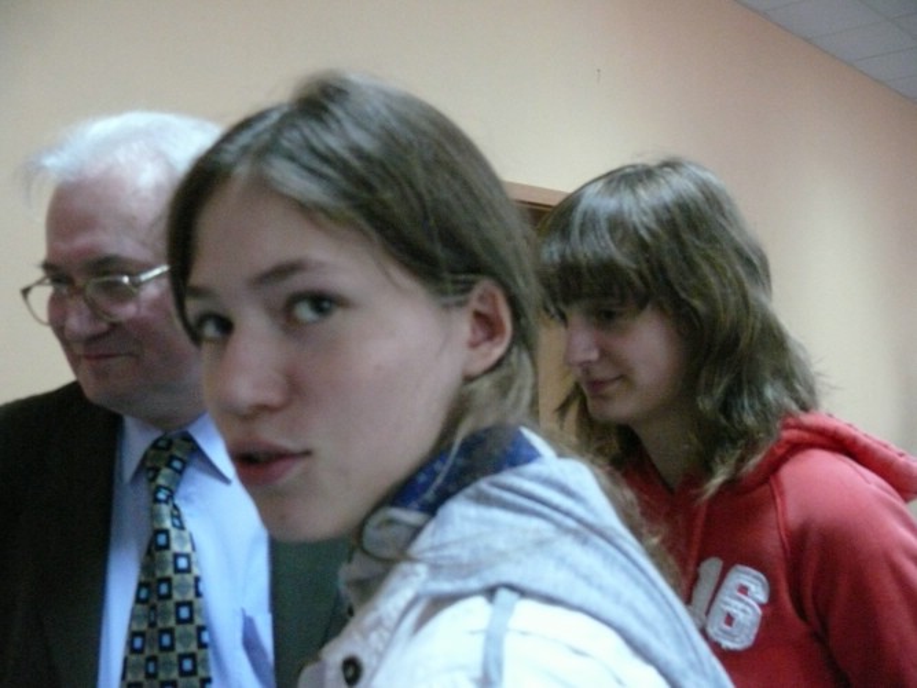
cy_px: 344
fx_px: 927
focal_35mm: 35
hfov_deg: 52.6
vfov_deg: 40.7
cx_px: 458
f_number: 2.8
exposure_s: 1/25
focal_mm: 7.4
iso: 800
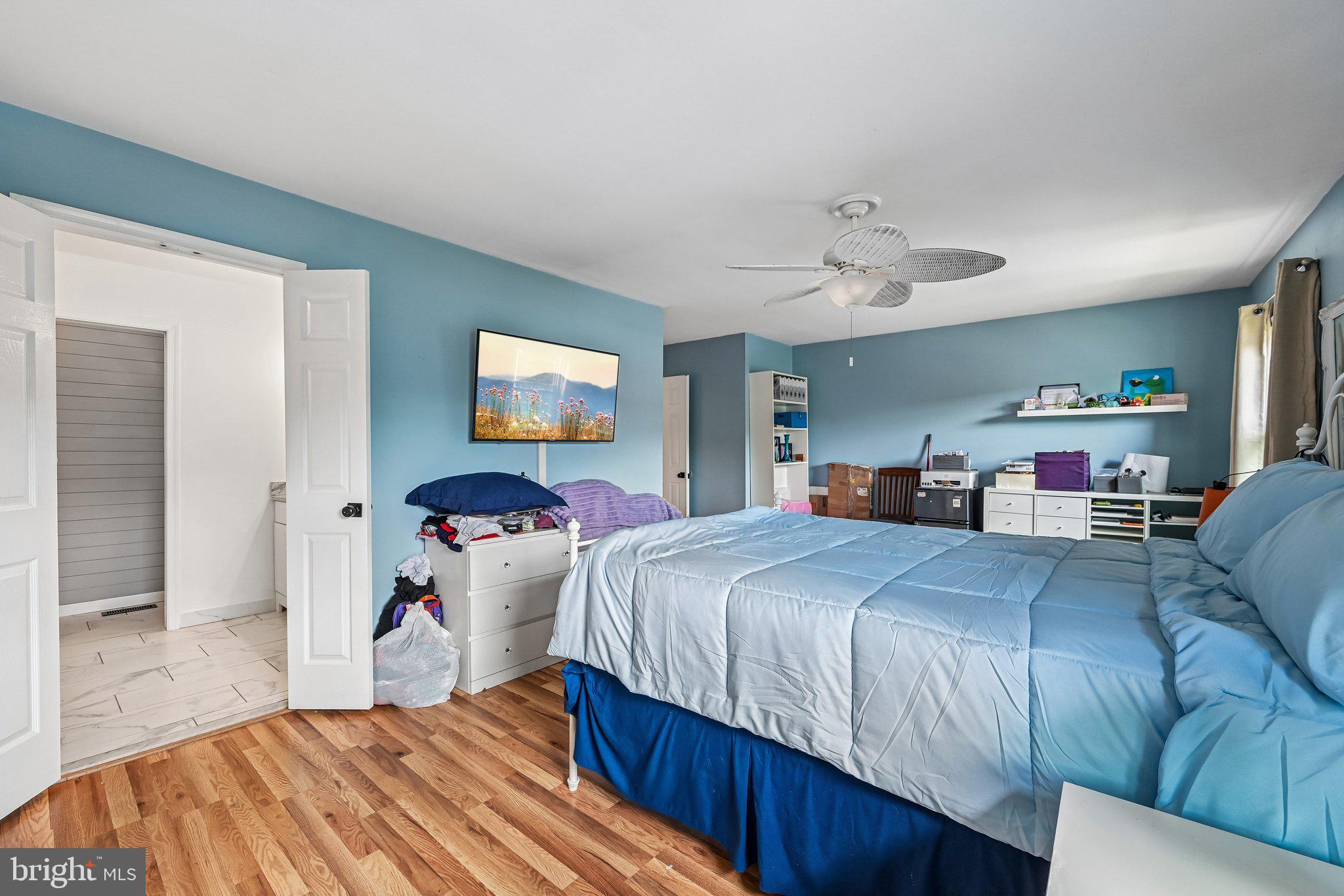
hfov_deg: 104.3
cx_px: 672
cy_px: 448
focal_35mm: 14
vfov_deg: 81.2
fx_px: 523
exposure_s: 1/13
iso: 400
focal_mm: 14
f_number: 8
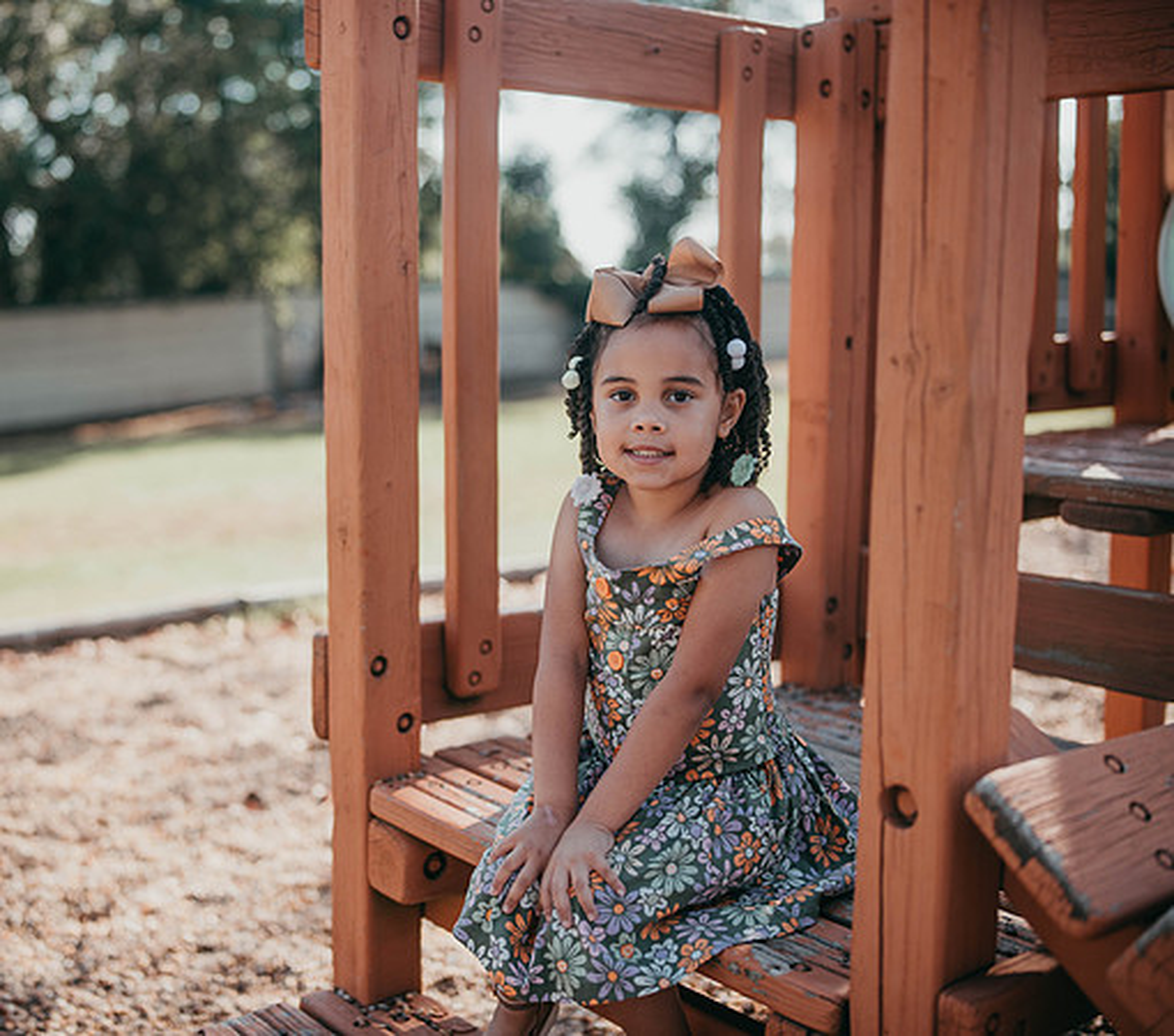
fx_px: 1510
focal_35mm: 42
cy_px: 518
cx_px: 453
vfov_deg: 37.9
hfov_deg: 42.2
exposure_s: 1/1600
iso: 64
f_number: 1.6
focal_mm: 35
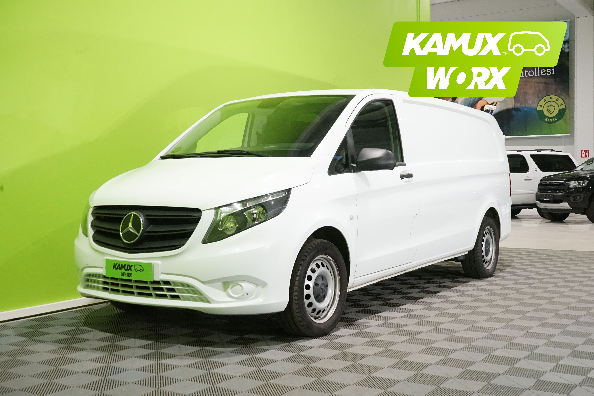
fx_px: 693
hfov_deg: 46.4
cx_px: 297
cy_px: 198
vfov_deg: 31.9
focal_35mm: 42
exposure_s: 1/80
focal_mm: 42
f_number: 10
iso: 6400
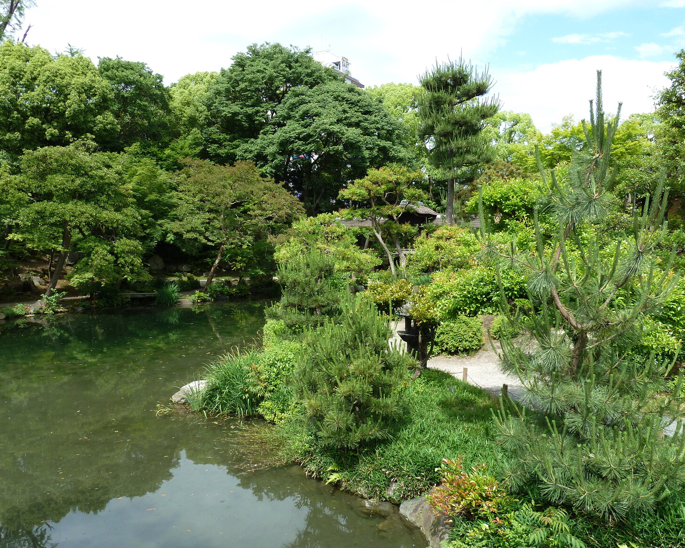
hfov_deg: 64.0
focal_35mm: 27
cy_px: 282
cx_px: 317
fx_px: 547
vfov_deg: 53.2
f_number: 4
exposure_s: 1/250
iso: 80
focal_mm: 4.1
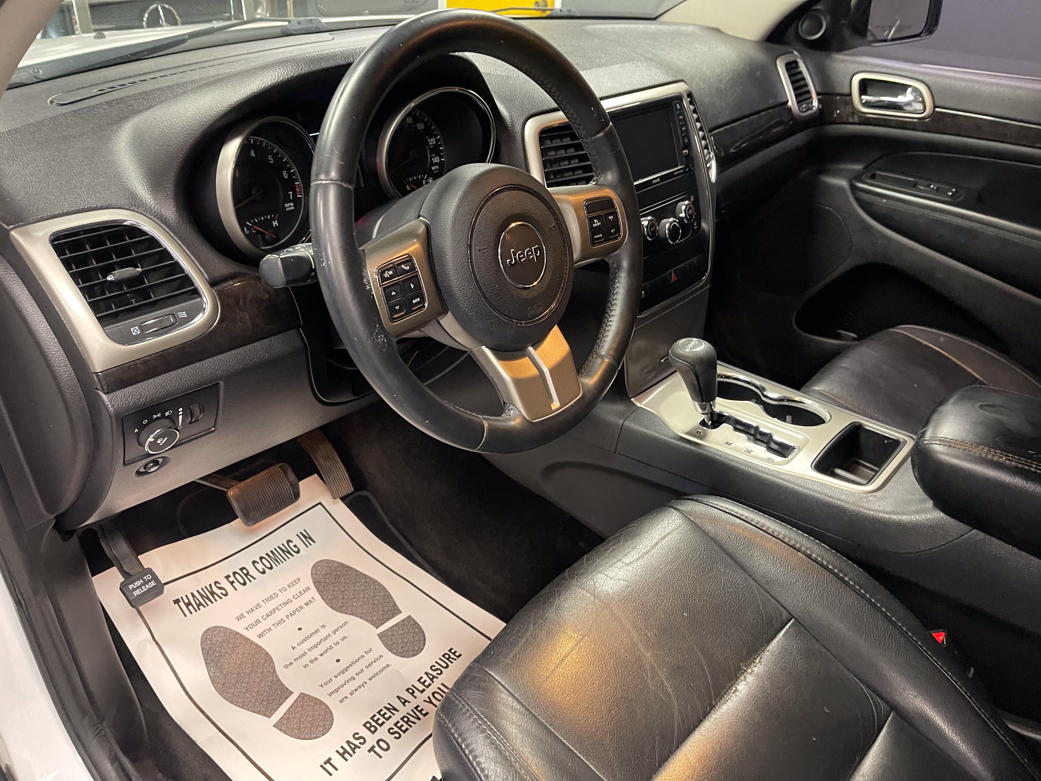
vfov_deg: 54.9
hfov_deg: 69.4
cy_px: 390
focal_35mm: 25
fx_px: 752
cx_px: 520
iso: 500
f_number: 1.6
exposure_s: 1/40
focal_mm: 5.1
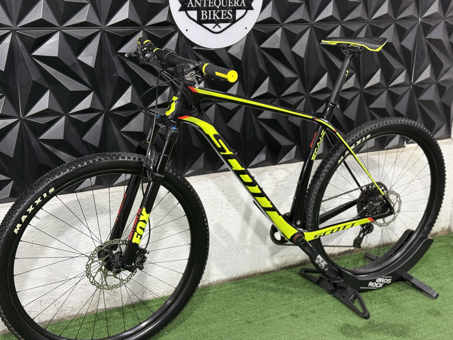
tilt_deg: -17.4
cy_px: 170
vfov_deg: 30.3
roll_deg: -2.4
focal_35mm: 48
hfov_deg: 39.7
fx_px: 628
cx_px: 226
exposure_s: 1/60
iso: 160
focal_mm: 6.76
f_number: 1.78
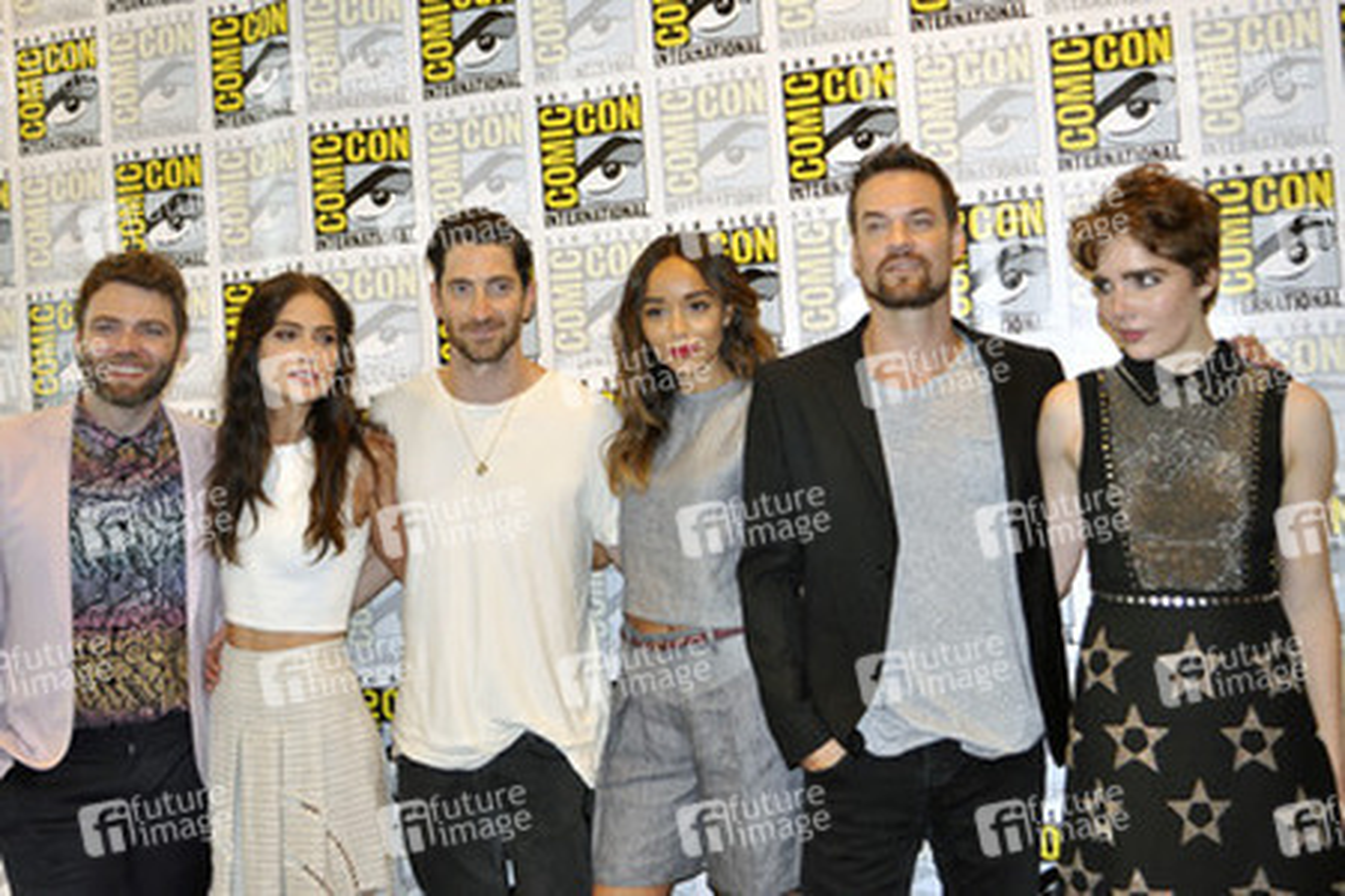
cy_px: 448
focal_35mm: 36
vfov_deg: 36.9
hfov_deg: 53.1
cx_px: 672
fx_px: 1345
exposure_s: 1/60
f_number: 4
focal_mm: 24
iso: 640
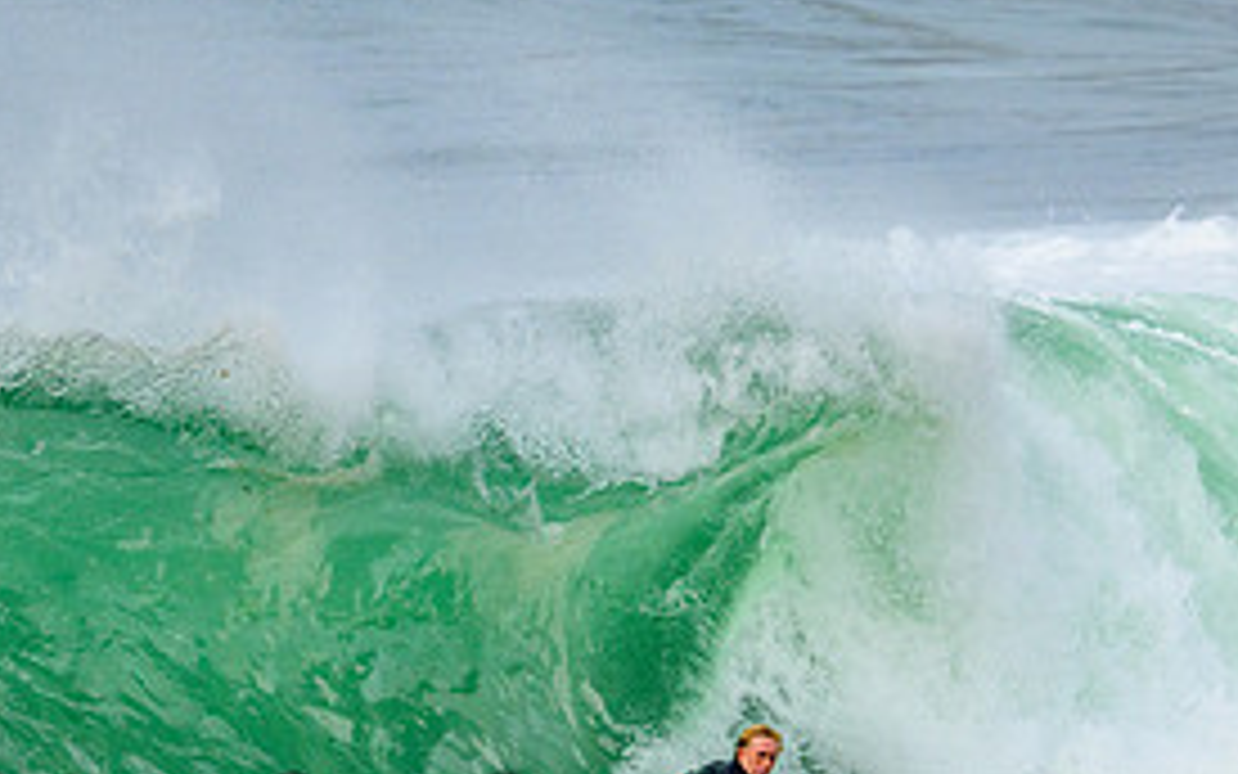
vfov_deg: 1.3
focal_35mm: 990
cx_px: 455
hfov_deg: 2.1
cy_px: 803
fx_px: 33409
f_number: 10
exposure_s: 1/2500
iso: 900
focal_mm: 460
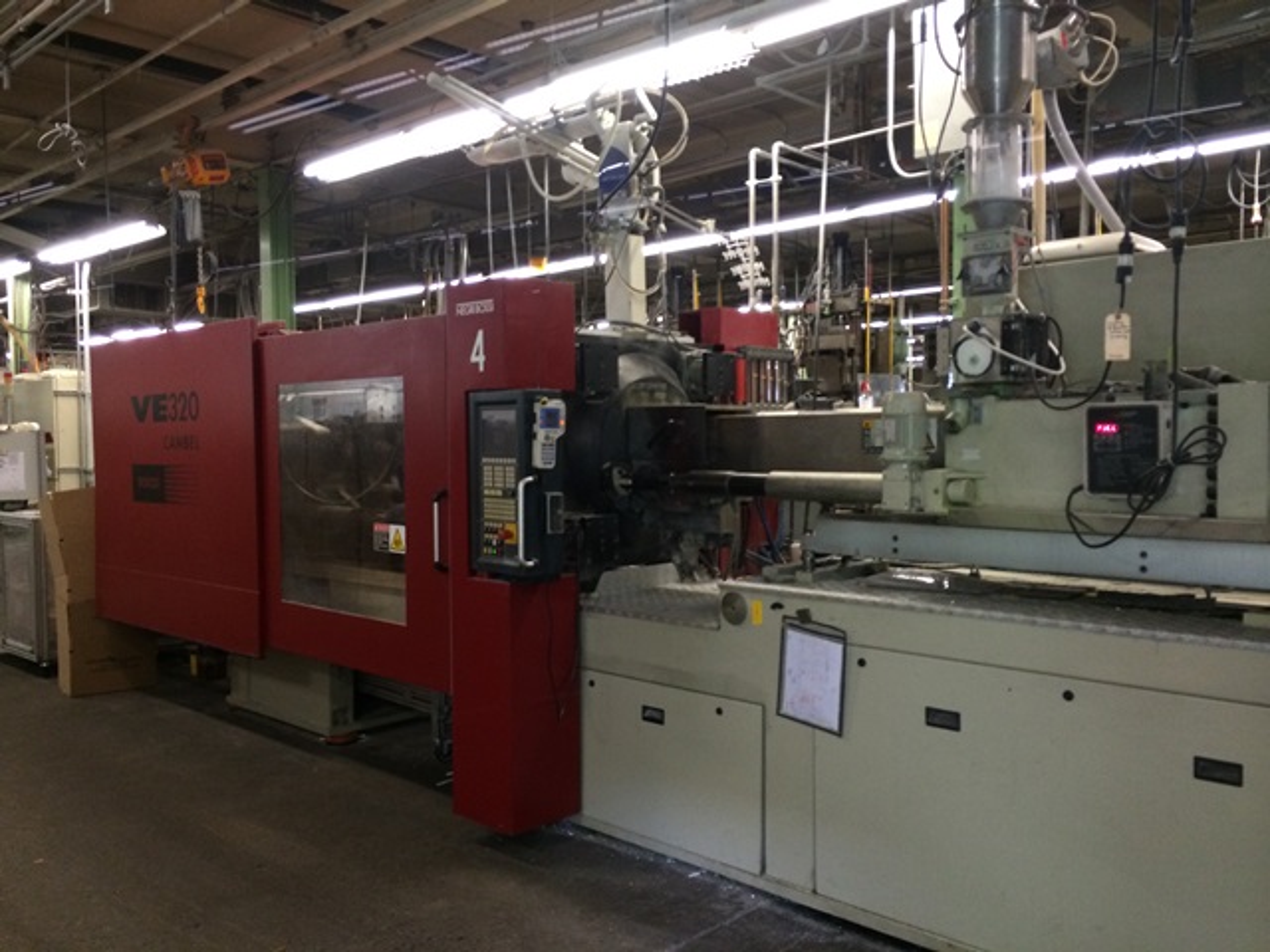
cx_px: 635
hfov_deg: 60.0
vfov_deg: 46.8
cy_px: 476
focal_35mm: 30
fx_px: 1101
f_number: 2.2
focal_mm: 4.12
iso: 250
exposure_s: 1/30
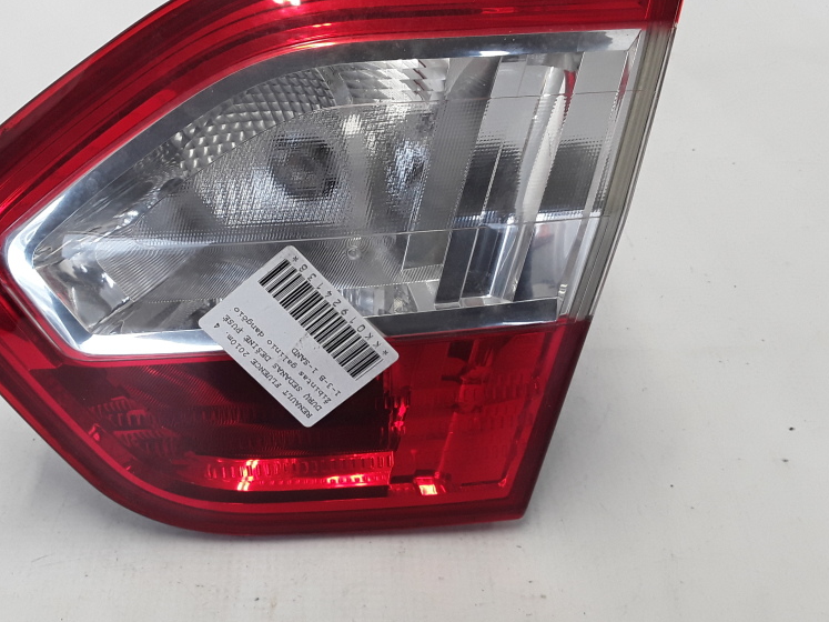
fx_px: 886
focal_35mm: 37
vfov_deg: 38.6
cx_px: 320
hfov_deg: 49.7
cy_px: 295
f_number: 1.9
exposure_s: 1/33
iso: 40
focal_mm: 2.91
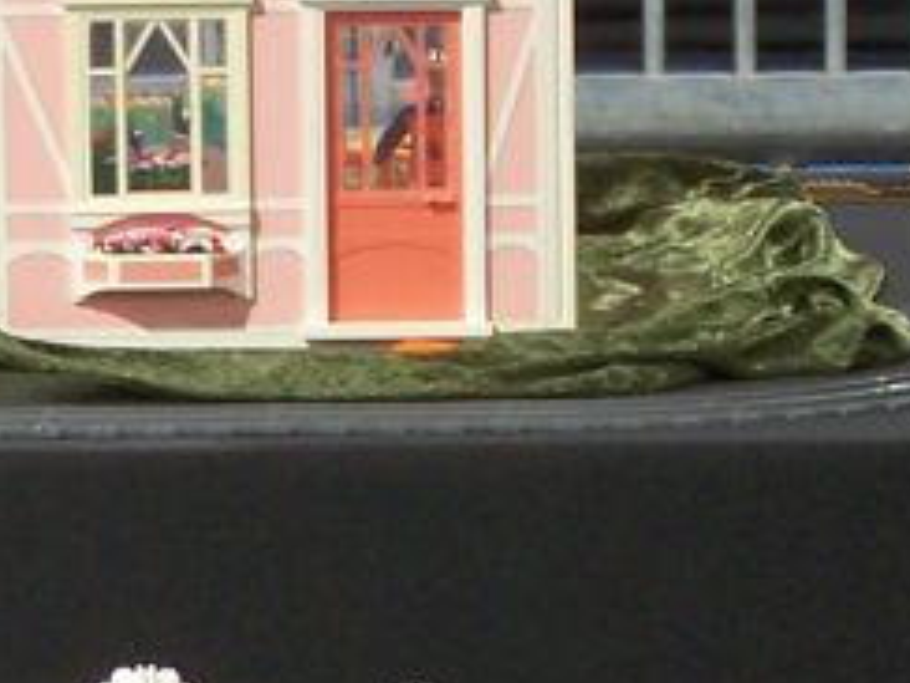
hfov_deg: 5.0
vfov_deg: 3.8
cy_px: 1056
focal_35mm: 394
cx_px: 220
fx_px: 10358
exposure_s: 1/2
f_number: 3.2
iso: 80
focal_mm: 15.6
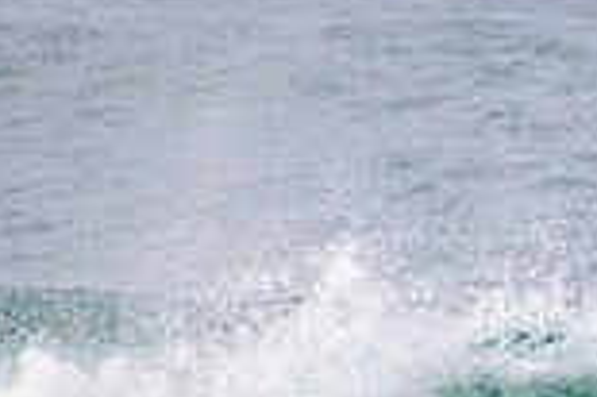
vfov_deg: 0.5
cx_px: 1005
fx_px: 49564
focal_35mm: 2992
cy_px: 596
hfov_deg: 0.7
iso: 1400
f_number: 11
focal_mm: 800
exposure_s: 1/2000
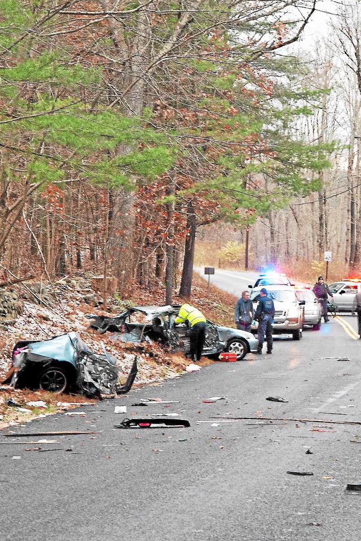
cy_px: 295
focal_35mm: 190
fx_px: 2859
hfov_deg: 7.2
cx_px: 294
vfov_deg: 10.8
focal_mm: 54
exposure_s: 1/25
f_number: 6.3
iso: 400
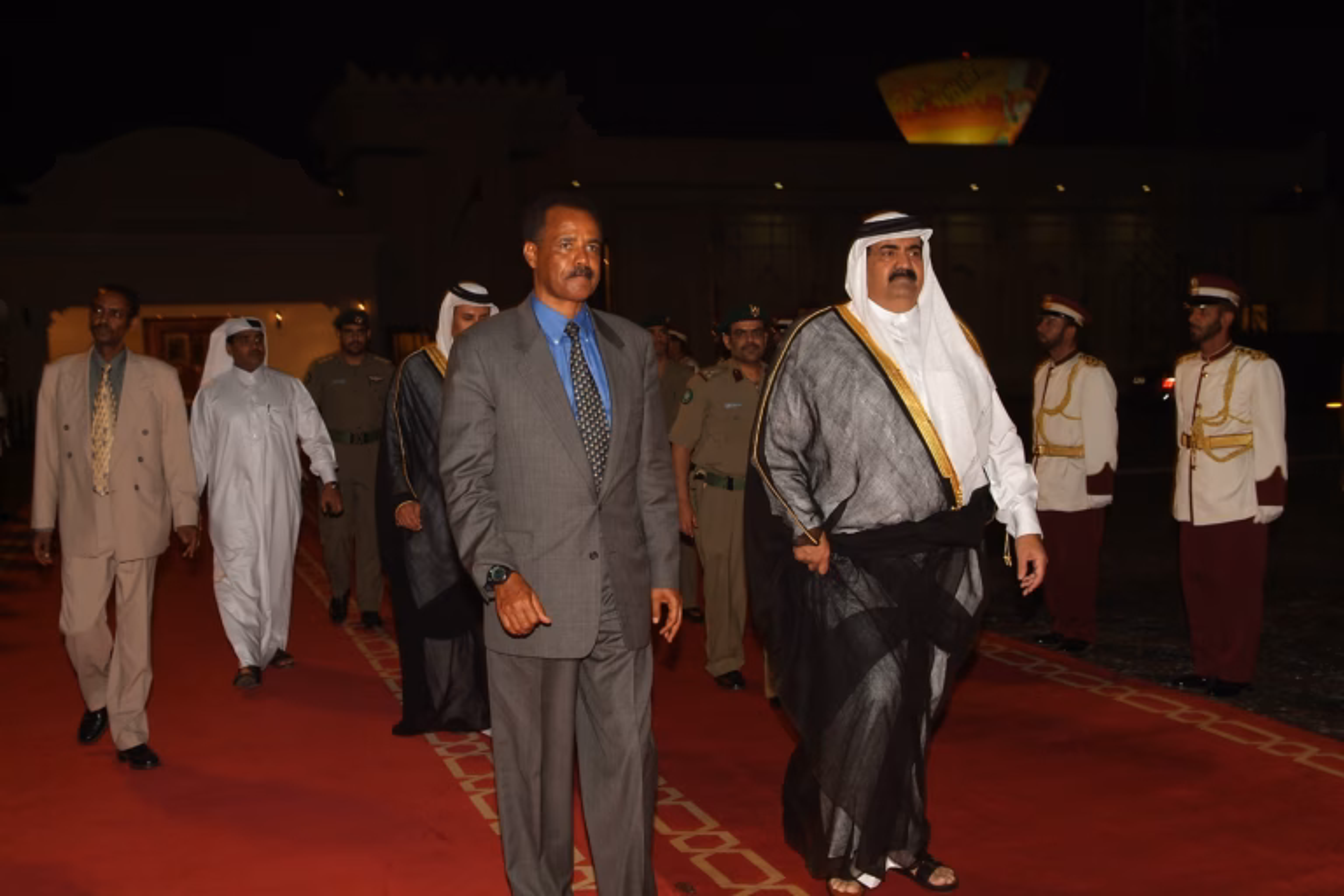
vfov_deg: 36.9
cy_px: 448
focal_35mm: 36
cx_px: 672
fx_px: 1344
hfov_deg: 53.1
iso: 400
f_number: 5.6
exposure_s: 1/60
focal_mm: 24
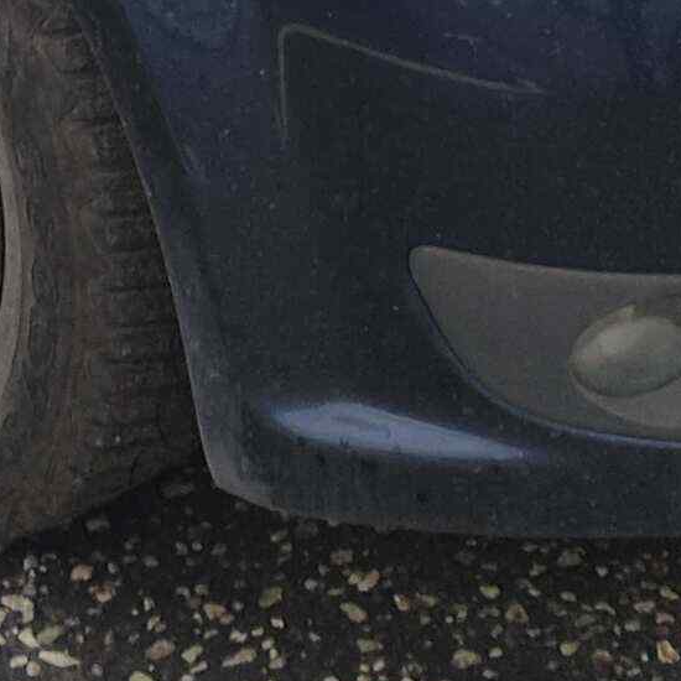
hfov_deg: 11.8
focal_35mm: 148
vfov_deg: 10.8
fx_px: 3294
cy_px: -655
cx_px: 151
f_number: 1.8
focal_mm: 6.06
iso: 500
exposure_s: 1/100
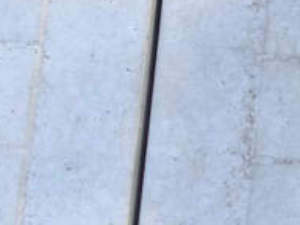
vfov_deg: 7.0
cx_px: 563
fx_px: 1803
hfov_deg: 9.0
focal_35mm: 208
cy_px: -153
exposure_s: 1/139
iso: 50
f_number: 1.7
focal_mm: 4.71
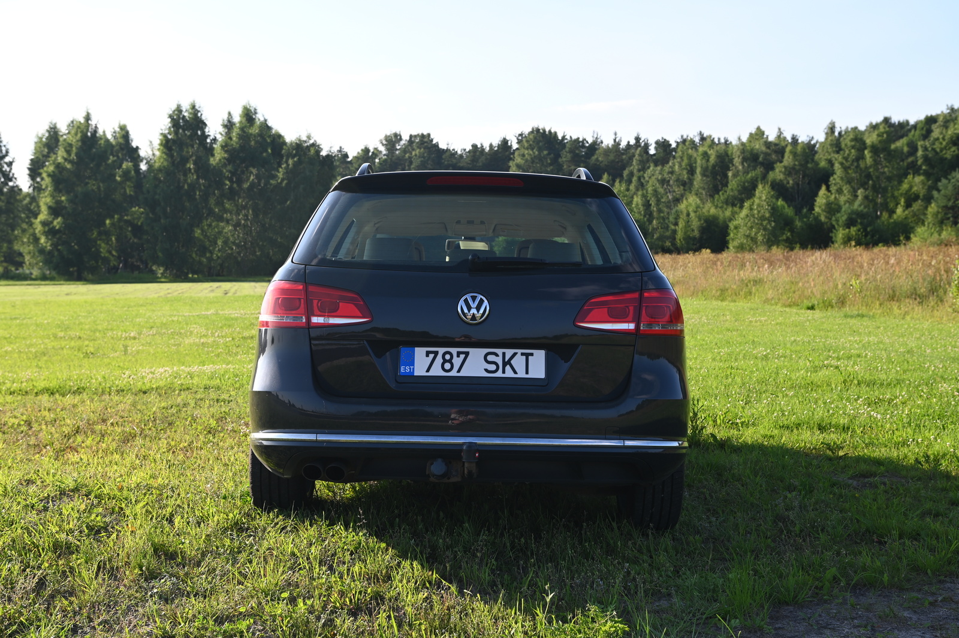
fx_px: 1331
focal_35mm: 50
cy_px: 319
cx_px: 480
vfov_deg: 27.0
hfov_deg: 39.6
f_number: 8
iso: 200
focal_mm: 50
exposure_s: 1/250
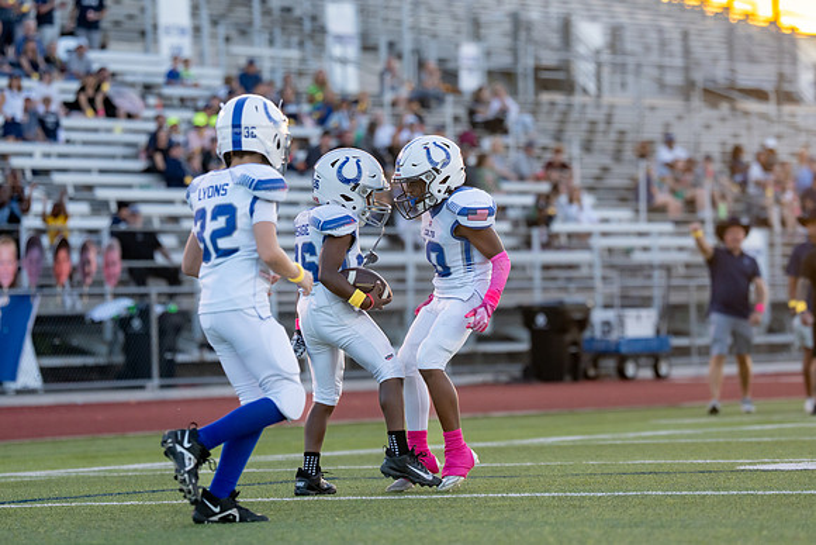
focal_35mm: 202
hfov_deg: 10.2
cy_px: 283
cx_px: 452
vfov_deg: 6.8
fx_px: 4583
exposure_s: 1/1250
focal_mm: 135
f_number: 2.8
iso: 640
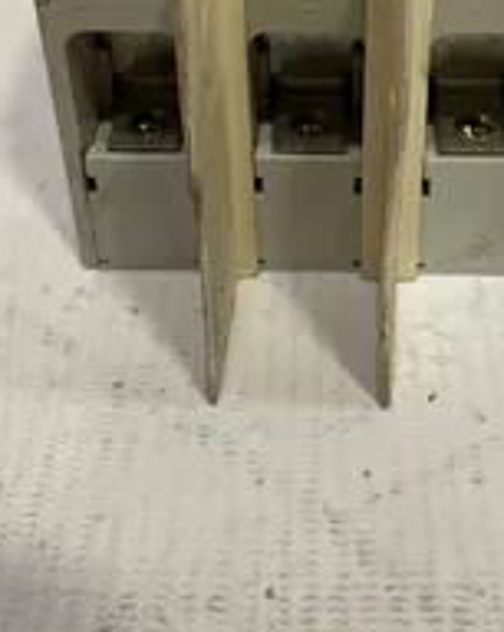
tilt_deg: -34.6
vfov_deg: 33.3
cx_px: 316
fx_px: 991
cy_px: 46
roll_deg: -1.4
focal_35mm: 53
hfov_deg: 28.4
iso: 100
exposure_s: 1/60
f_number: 1.6
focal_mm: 4.2
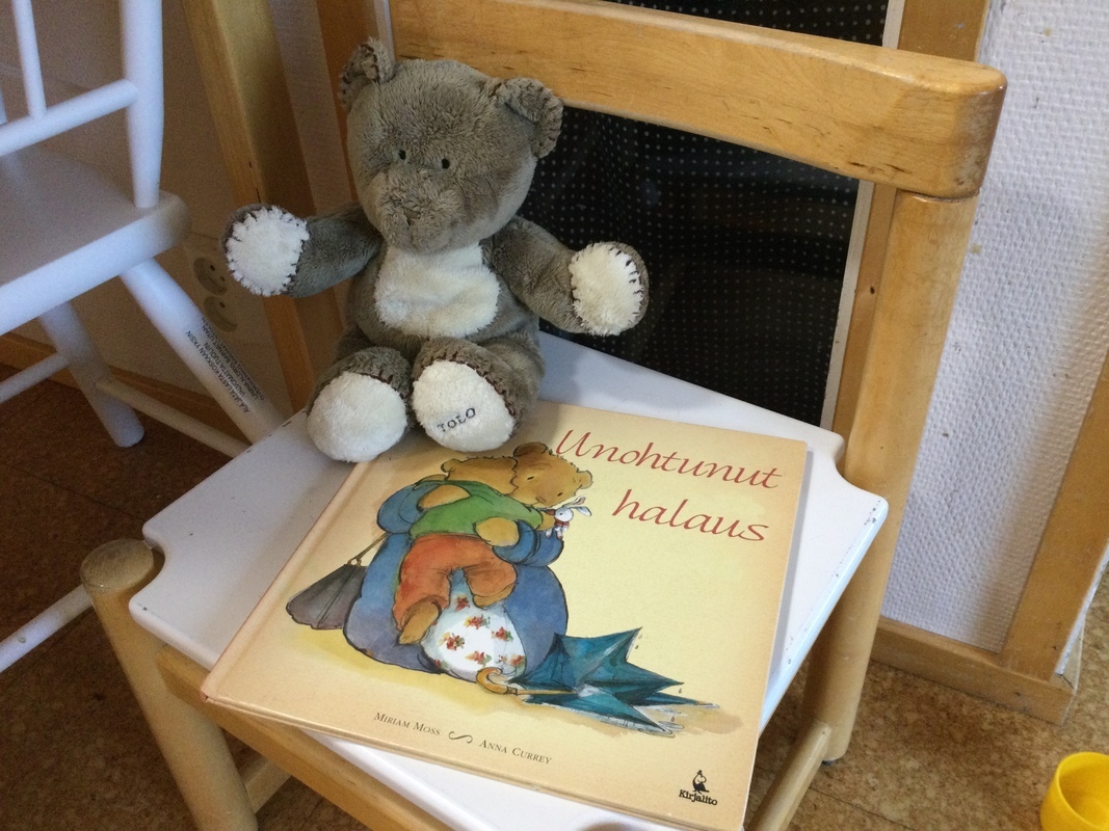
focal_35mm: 31
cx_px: 554
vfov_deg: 45.4
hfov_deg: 58.4
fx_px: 993
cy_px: 416
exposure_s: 1/33
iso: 160
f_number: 2.4
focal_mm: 3.3
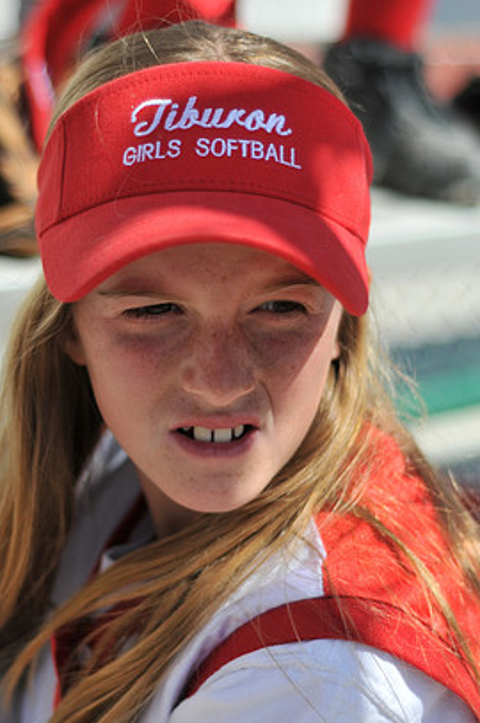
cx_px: 189
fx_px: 2147
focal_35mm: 107
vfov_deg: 19.1
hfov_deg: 12.7
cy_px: 348
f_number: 2
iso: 200
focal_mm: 50
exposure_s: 1/8000
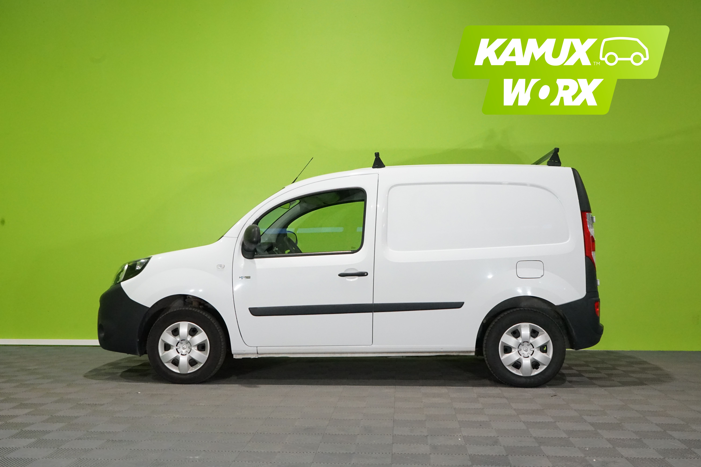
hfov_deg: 49.6
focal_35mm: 39
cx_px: 350
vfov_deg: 34.2
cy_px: 234
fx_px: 759
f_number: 10
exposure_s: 1/125
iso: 6400
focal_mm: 39
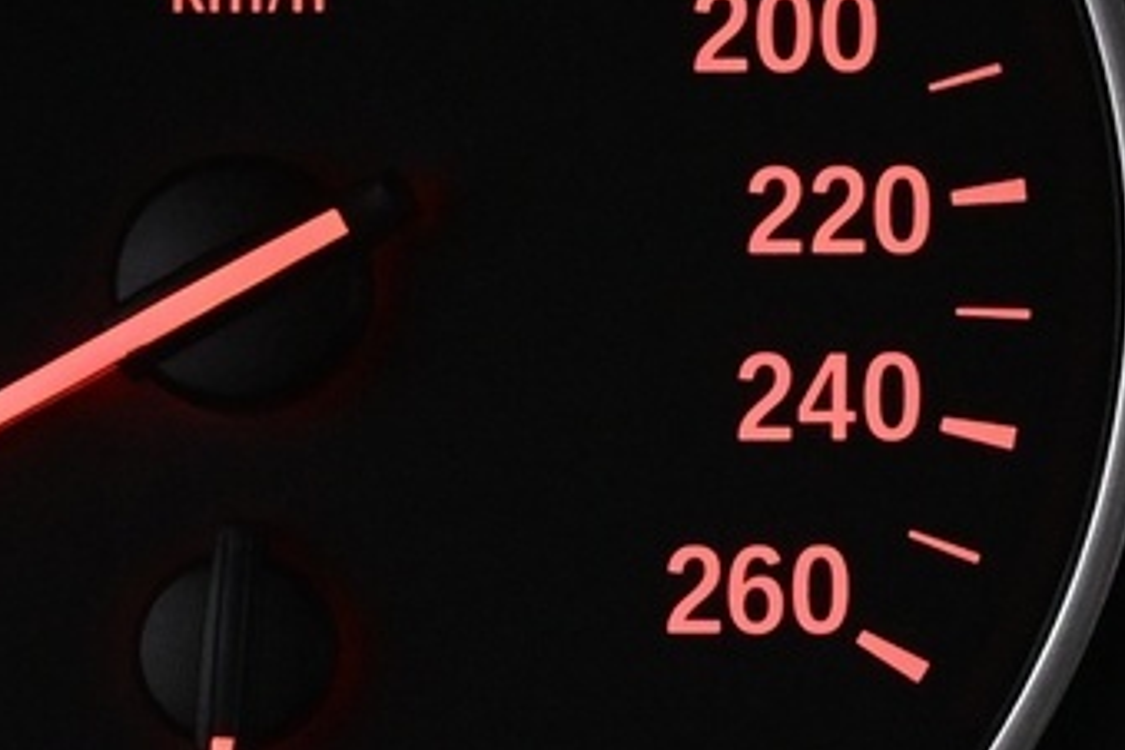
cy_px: 33
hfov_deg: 8.4
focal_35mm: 244
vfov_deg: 5.6
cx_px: 1244
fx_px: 7624
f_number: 5
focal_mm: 34
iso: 3200
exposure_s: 1/100
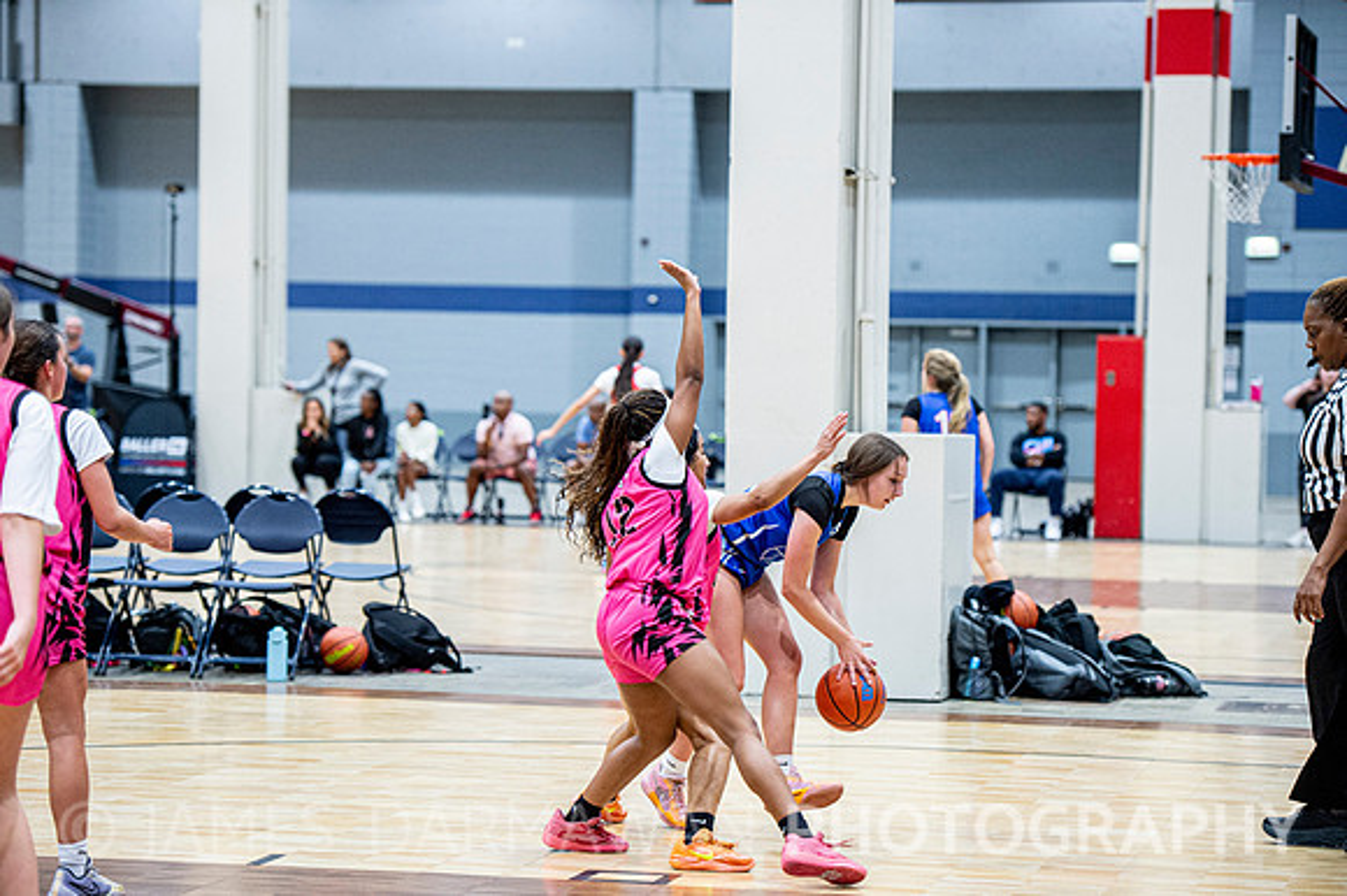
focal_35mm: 105
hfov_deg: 19.5
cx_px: 674
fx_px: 3926
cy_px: 448
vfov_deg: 13.0
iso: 2000
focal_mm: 105
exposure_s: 1/400
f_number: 2.8
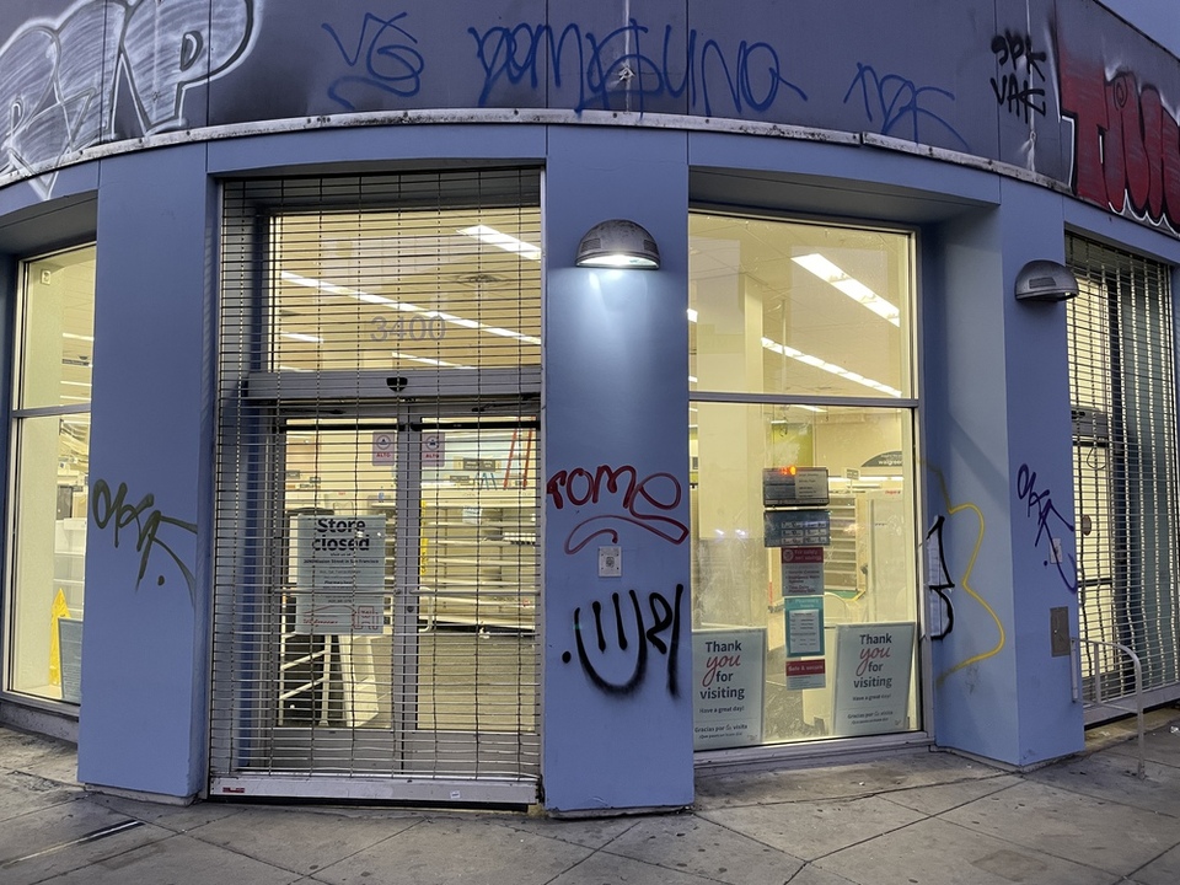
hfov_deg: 67.3
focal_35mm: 26
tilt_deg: +5.4
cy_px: 442
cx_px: 590
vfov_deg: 53.1
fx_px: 886
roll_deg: -0.7
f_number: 1.6
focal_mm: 4.2
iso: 160
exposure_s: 1/60
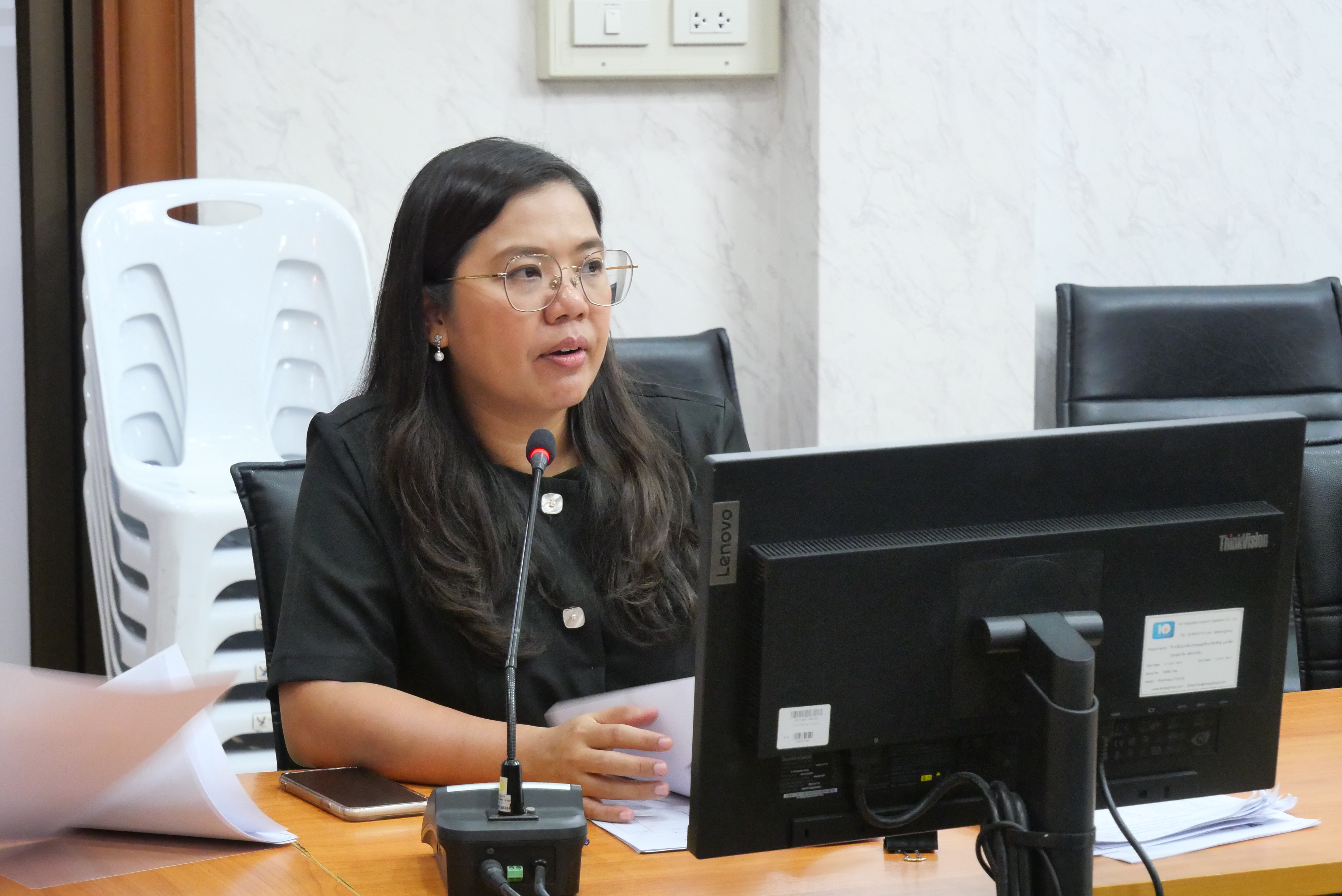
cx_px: 671
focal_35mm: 89
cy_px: 448
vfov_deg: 15.4
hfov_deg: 22.9
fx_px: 3320
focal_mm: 43
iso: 3200
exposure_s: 1/30
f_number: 5.6
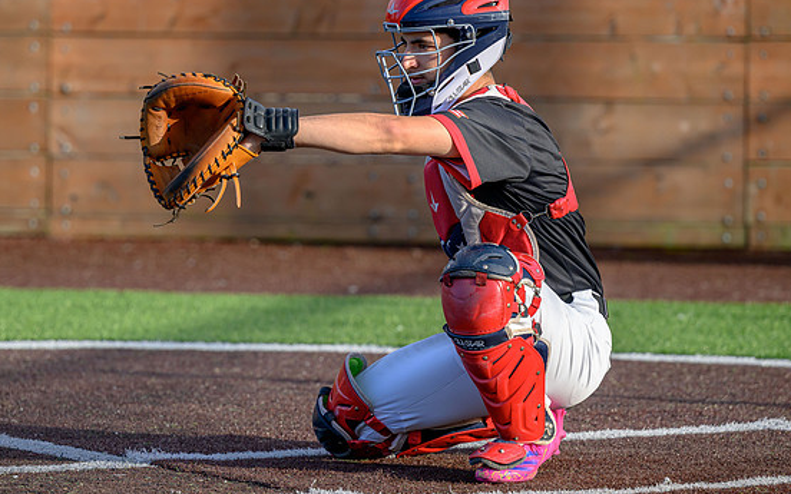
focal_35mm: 219
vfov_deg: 6.0
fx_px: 4721
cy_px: 213
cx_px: 332
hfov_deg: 9.6
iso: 320
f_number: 3.2
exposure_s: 1/2000
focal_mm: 145
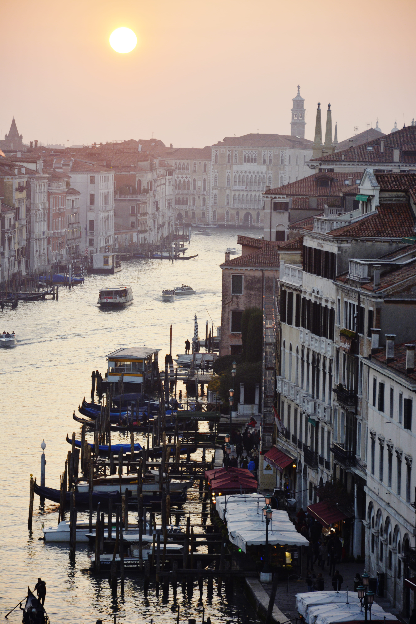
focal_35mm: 158
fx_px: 2730
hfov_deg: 8.7
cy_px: 312
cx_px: 208
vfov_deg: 13.0
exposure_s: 1/200
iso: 125
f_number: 5.6
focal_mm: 105
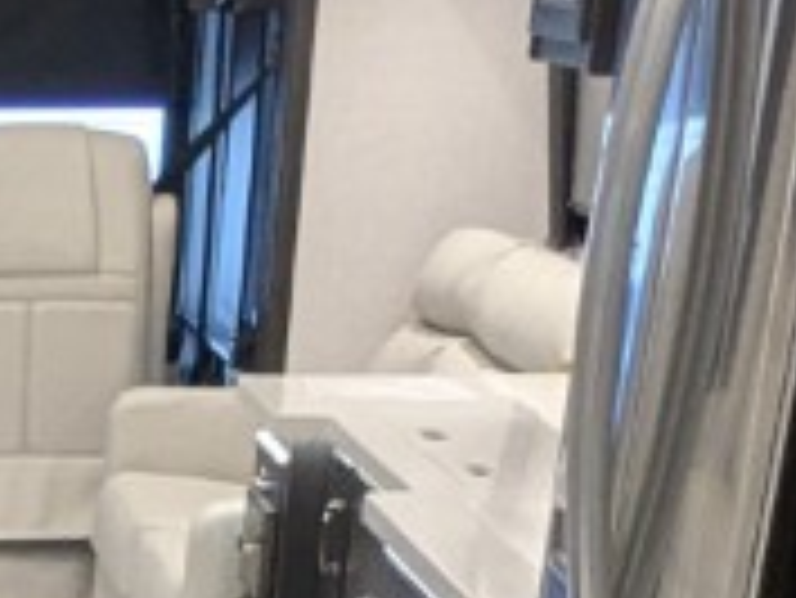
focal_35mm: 126
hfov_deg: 14.8
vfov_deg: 9.0
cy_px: 1920
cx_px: -290
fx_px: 2899
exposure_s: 1/49.8
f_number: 2.2
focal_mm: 2.35
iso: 272
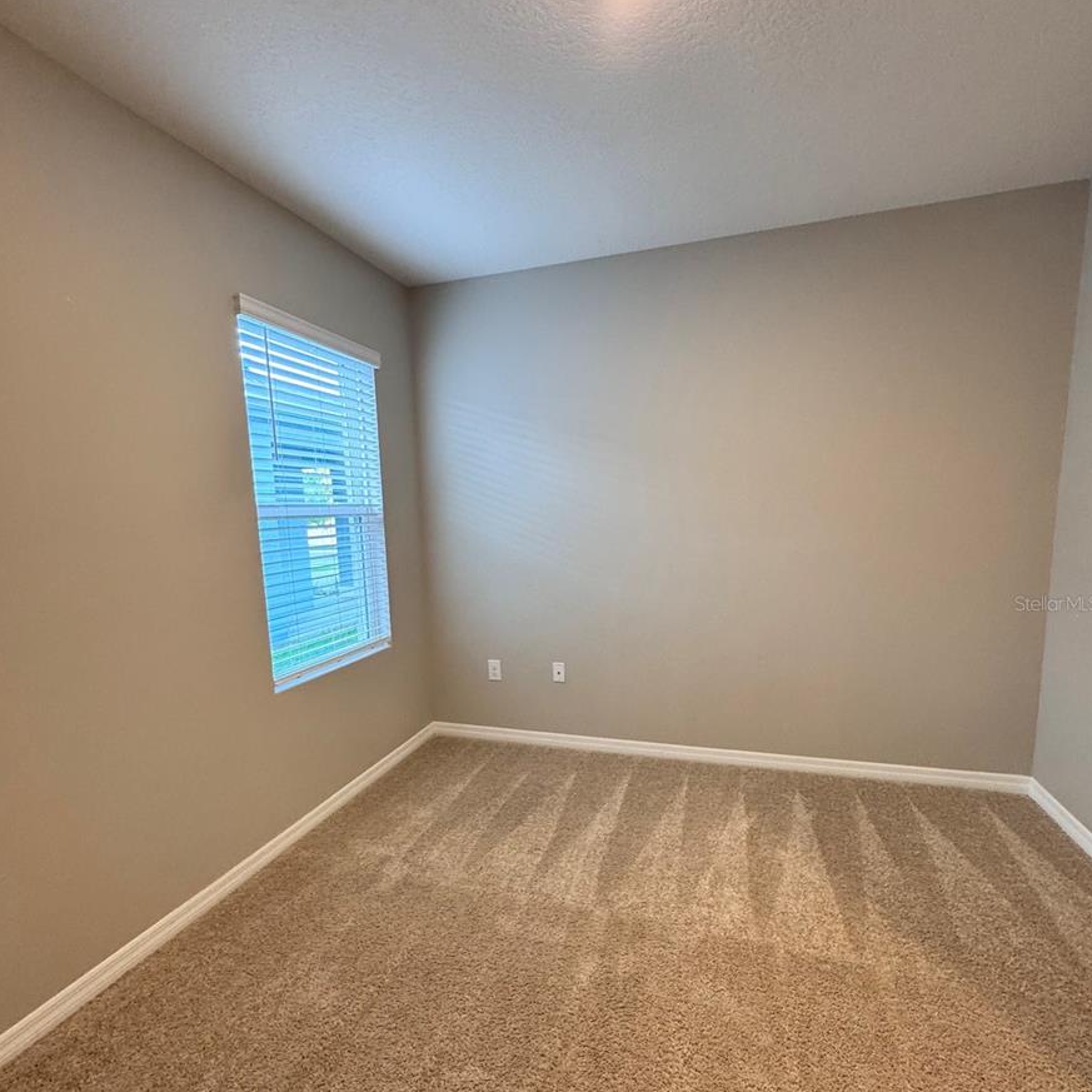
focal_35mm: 17
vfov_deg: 83.7
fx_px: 607
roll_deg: +2.3
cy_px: 603
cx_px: 540
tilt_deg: -9.1
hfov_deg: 84.0
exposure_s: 1/60
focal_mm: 2.22
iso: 250
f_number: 2.2
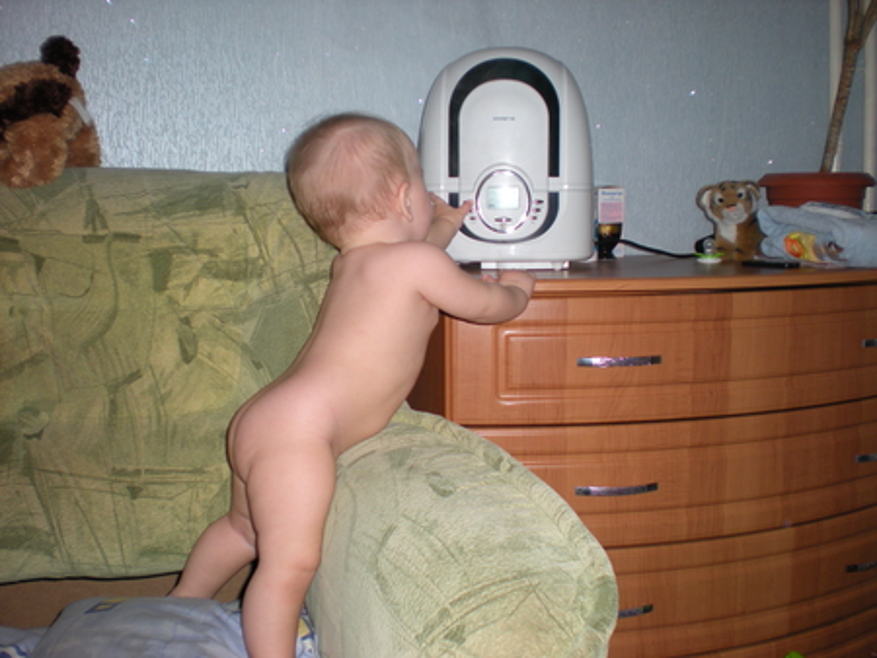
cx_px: 438
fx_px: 963
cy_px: 329
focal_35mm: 38
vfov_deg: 37.8
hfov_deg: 49.0
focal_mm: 6.3
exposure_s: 1/60
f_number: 3.1
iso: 68
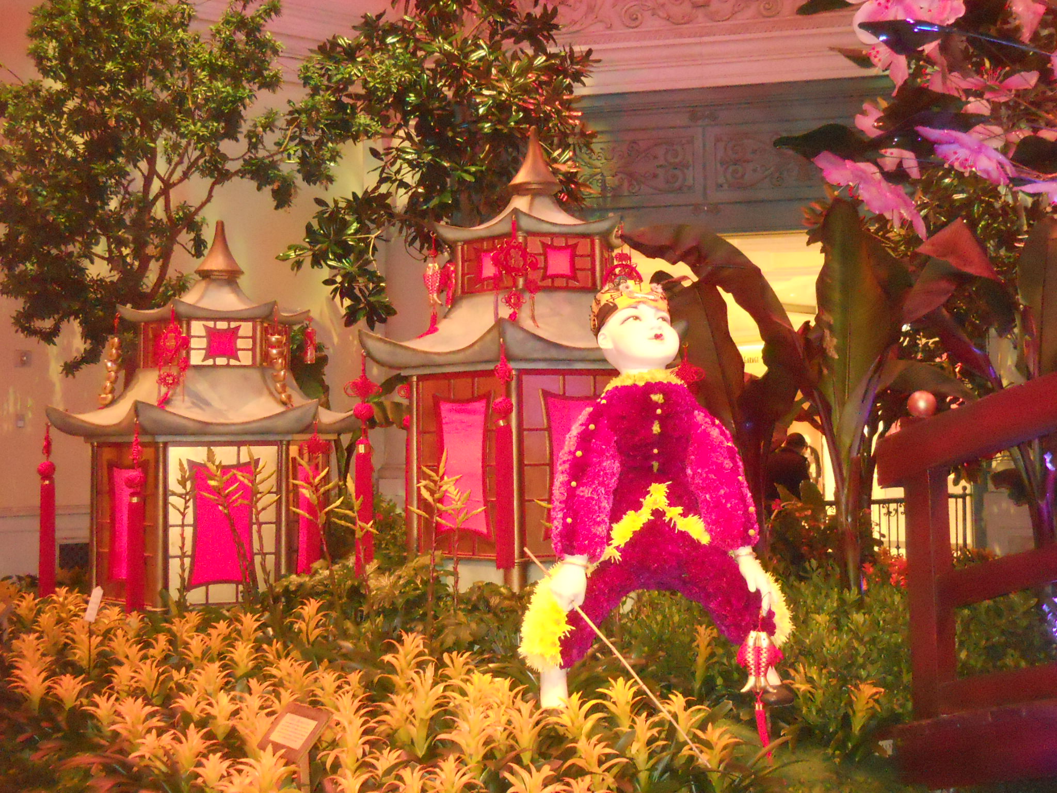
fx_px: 1252
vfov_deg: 35.1
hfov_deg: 45.8
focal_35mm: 41
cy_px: 396
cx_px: 528
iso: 1250
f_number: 3.1
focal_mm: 6.72
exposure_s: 1/30
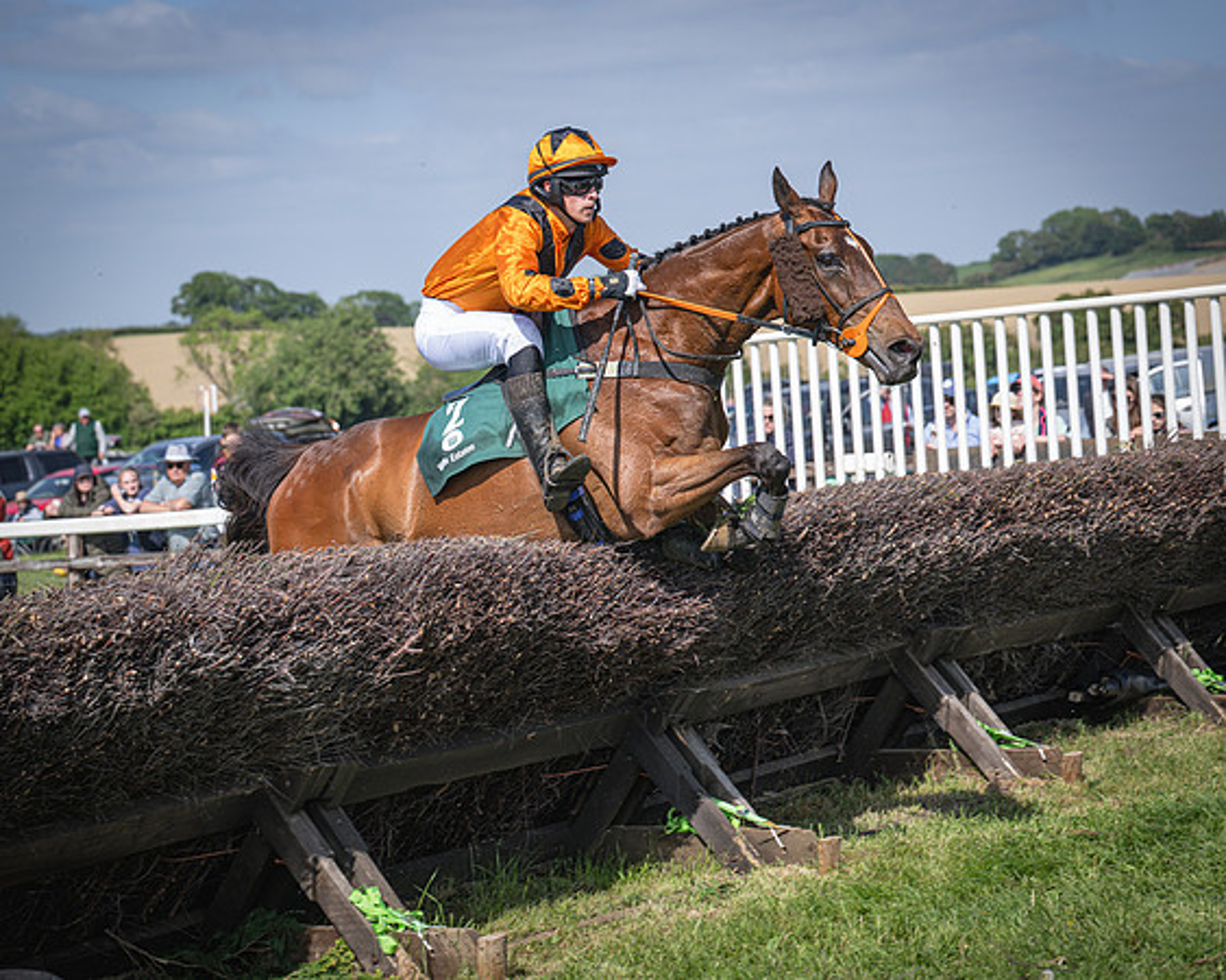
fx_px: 2859
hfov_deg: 24.2
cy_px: 490
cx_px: 554
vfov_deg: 19.4
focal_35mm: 79
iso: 200
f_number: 4
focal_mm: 70
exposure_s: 1/1600
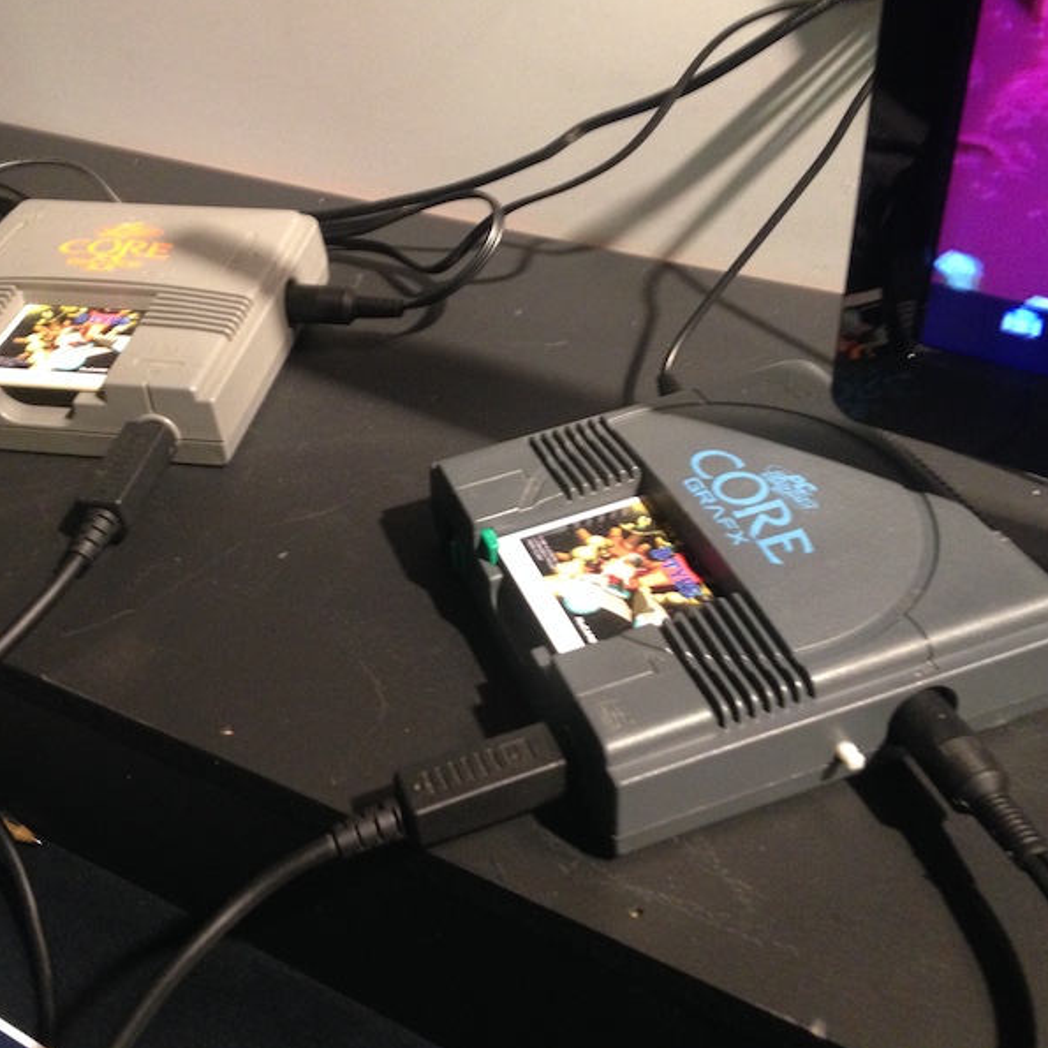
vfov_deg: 41.9
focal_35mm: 40
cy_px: 514
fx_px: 1370
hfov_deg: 41.8
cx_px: 446
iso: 320
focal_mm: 4.12
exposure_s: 1/20
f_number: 2.4
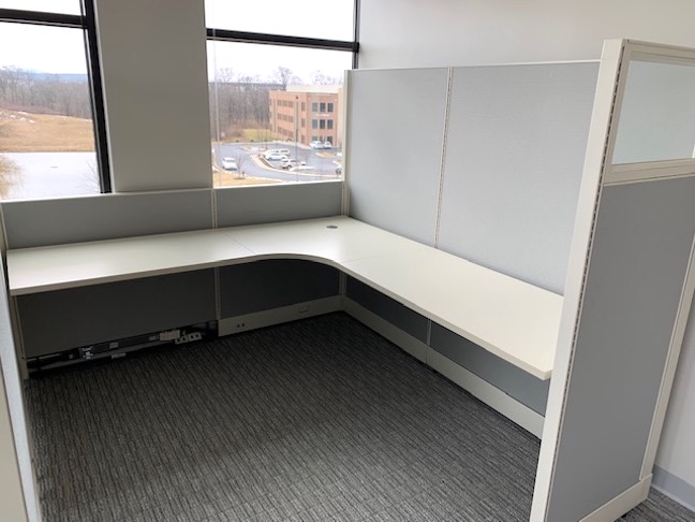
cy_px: 261
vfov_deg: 53.1
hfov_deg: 67.3
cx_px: 348
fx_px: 522
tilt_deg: -17.7
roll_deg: -1.1
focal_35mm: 26
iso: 40
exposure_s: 1/122
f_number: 1.8
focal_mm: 4.25
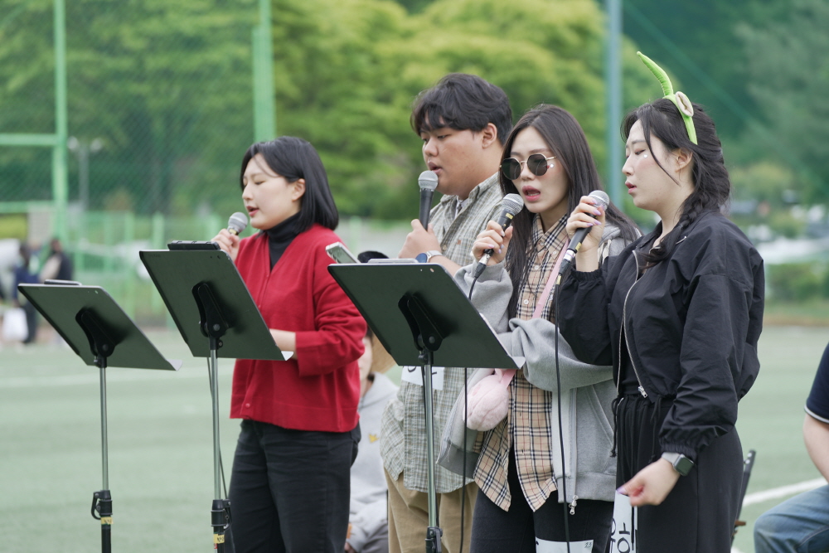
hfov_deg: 11.1
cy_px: 276
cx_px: 414
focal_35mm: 185
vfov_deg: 7.4
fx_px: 4260
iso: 100
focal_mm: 185
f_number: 5.6
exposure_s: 1/60
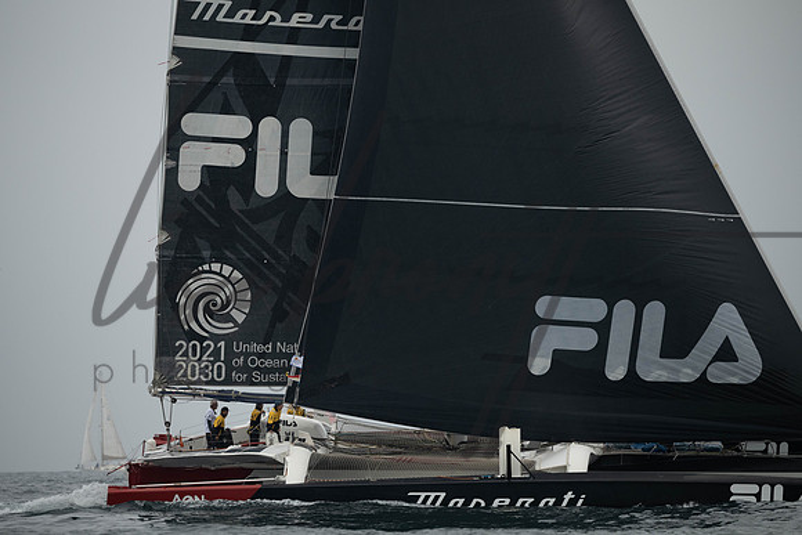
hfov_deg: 6.0
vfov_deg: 4.0
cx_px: 373
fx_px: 7595
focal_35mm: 341
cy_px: 260
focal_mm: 310
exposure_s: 1/4000
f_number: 5.6
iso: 500
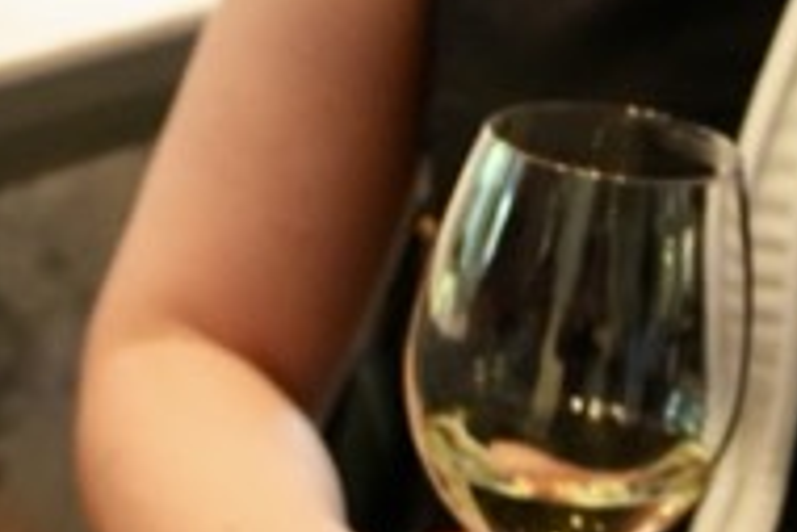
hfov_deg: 16.0
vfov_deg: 10.8
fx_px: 2792
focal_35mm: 126
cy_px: 492
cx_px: 55
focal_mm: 20
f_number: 4
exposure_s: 1/160
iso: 3200
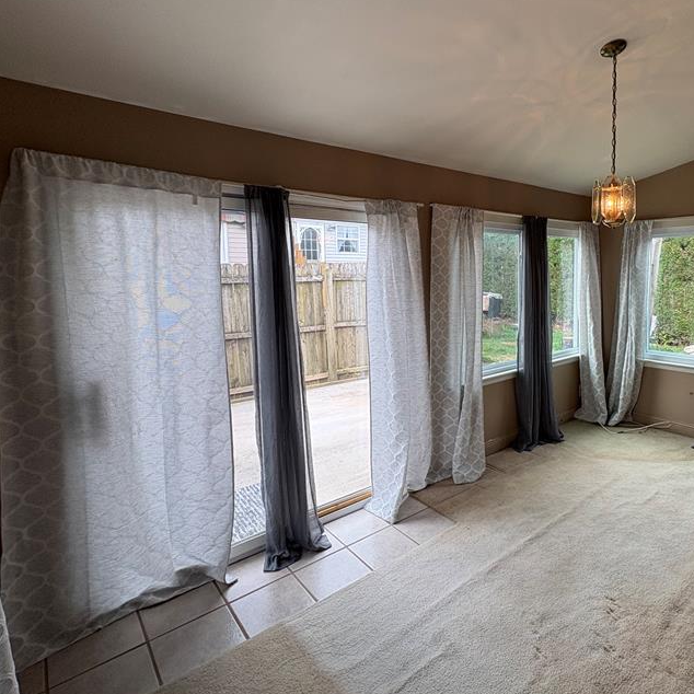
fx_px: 454
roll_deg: +0.5
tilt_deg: -4.1
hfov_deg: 71.5
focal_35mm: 20
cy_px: 308
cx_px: 488
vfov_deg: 74.6
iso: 80
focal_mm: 2.22
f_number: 2.2
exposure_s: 1/120
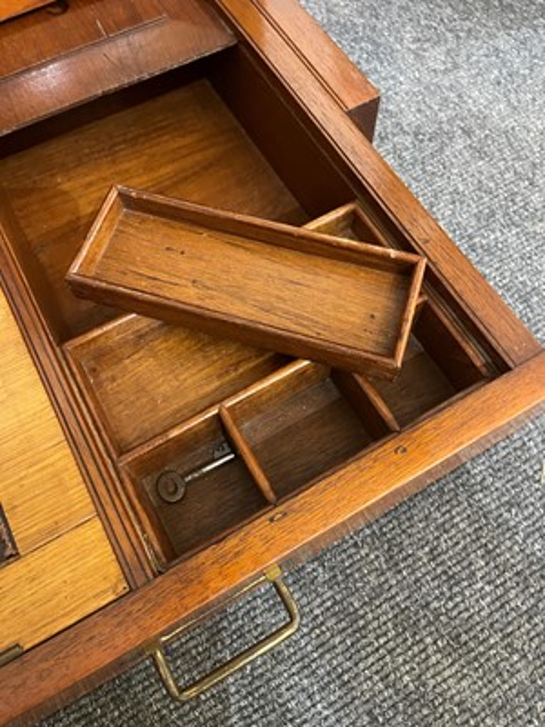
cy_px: 364
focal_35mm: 25
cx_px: 272
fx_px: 525
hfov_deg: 54.9
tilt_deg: -64.4
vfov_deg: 69.4
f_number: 1.6
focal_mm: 5.1
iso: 500
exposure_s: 1/25
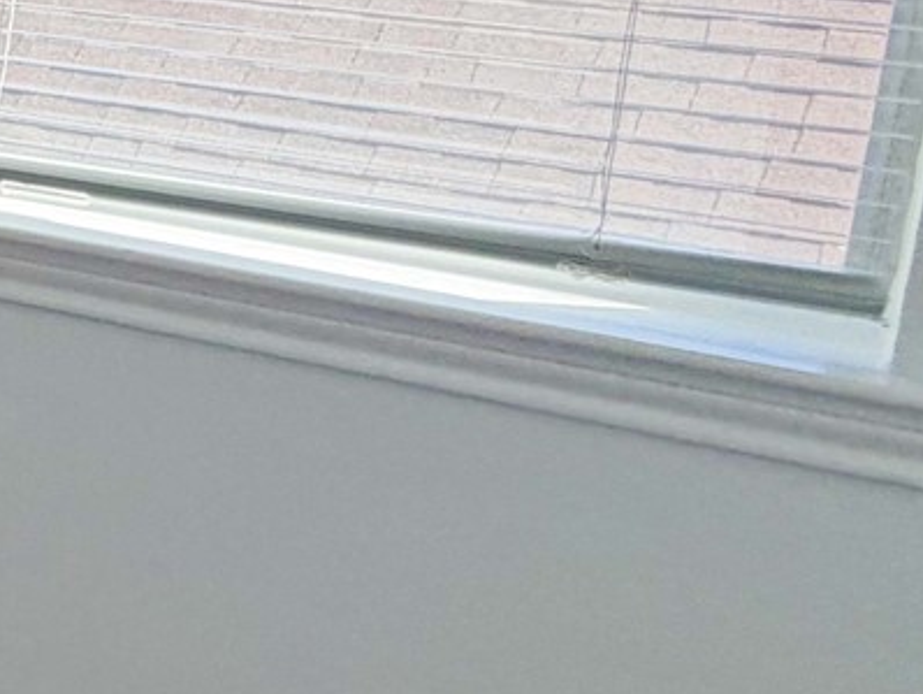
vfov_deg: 19.8
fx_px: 1921
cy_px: -7
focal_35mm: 72
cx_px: -1224
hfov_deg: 15.7
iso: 50
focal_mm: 2.22
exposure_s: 1/248
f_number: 2.2
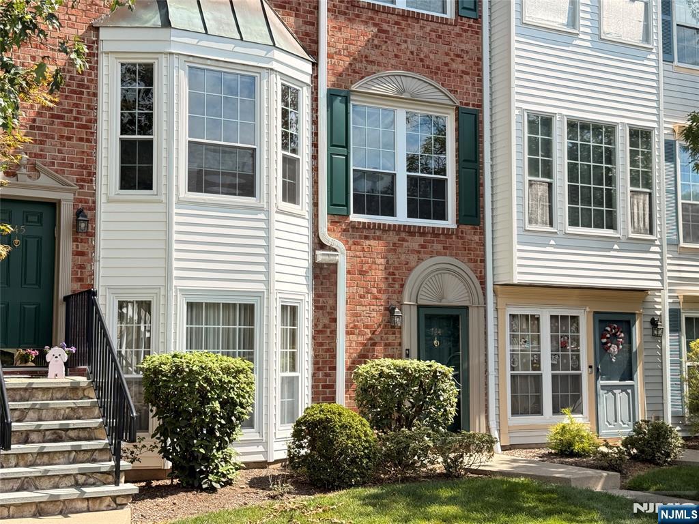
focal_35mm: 48
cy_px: 262
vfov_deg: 30.3
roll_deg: -0.2
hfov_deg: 39.7
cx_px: 350
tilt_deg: +5.2
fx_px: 969
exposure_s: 1/2667
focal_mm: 6.76
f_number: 1.78
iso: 80
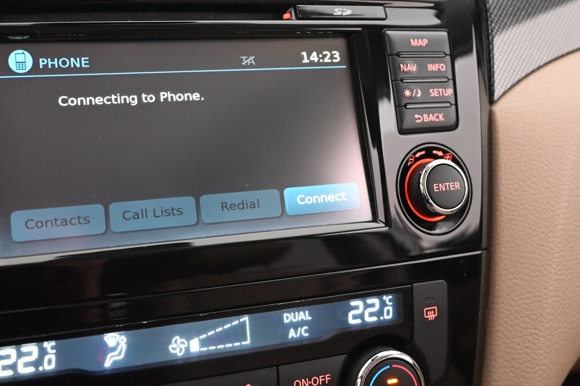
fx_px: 725
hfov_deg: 43.0
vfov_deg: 29.7
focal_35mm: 45
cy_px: 141
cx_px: 191
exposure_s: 1/60
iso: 6400
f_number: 4.8
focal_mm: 31
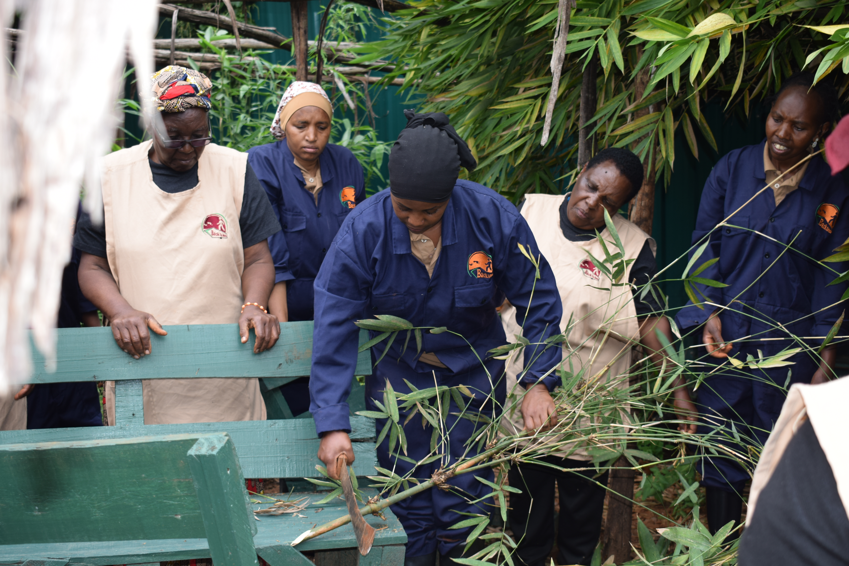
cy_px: 283
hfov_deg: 35.0
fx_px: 1345
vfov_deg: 23.8
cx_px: 424
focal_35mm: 57
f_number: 5.6
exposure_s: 1/125
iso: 140
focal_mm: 38
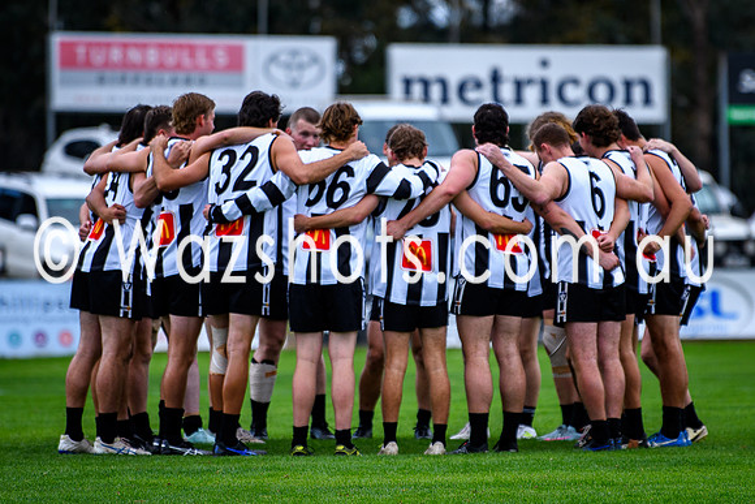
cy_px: 248
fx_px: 9155
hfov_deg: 4.7
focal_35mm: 436
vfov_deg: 3.2
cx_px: 419
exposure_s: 1/1600
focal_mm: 200
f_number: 2.8
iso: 140
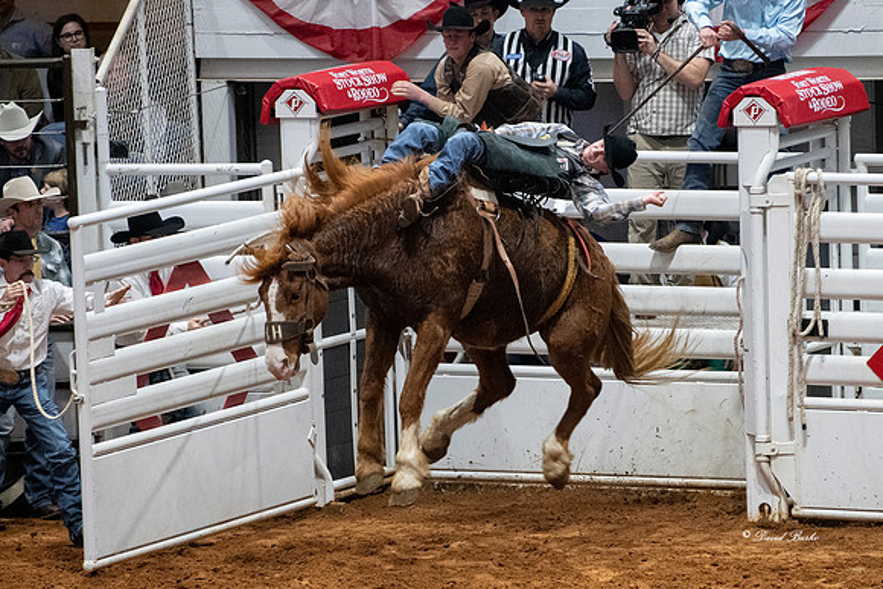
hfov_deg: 5.6
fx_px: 9038
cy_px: 359
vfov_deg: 3.7
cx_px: 539
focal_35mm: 368
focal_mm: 200
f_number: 3.2
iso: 4000
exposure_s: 1/500
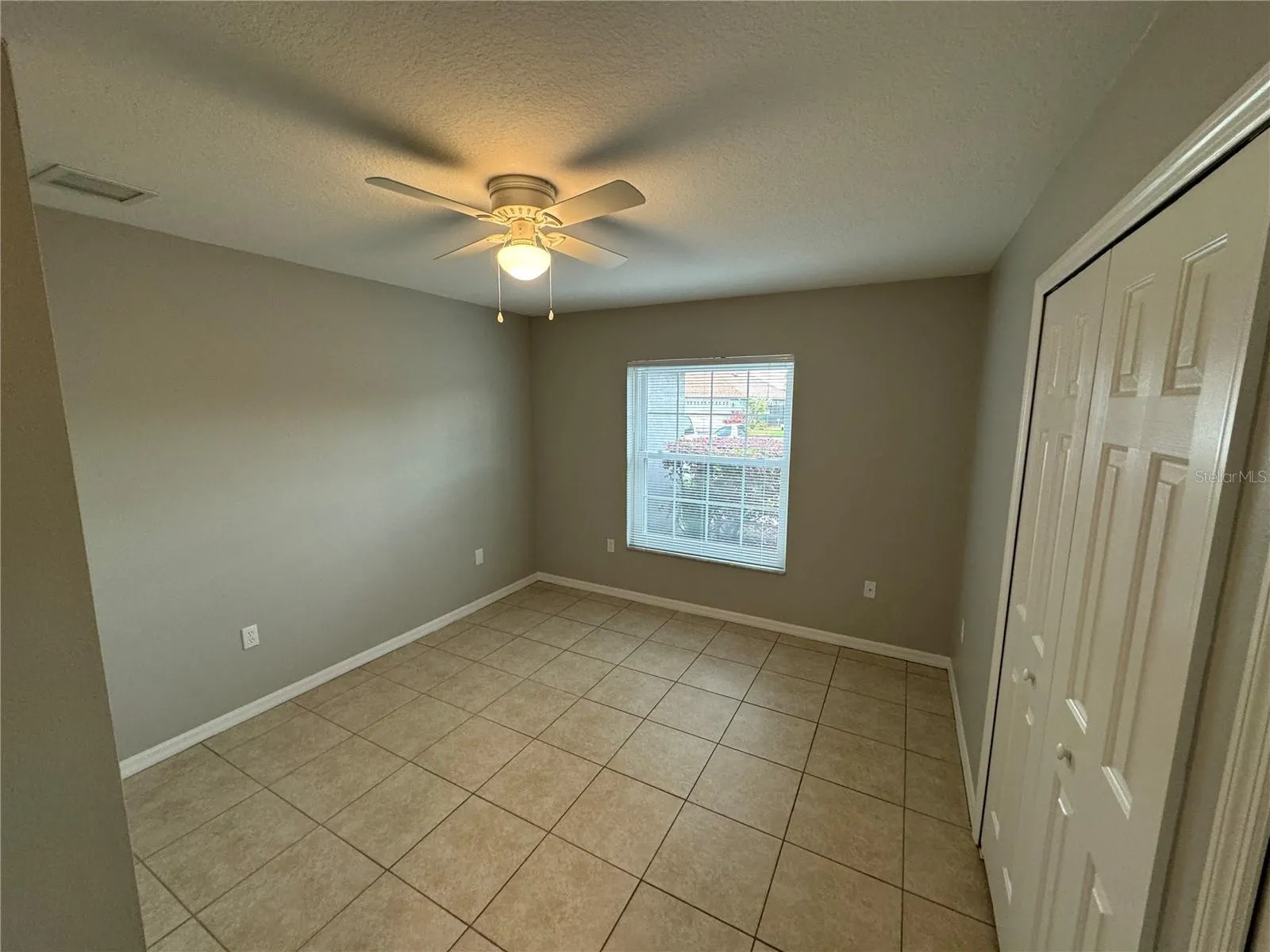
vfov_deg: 85.7
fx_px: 514
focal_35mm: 14
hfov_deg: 102.1
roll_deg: -1.3
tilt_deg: -9.2
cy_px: 476
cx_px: 635
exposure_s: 1/60
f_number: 2.2
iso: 200
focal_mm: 2.22
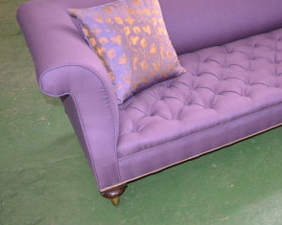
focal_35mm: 49
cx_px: 235
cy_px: 98
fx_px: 409
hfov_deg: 36.4
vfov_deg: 30.8
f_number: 3.8
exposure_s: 1/60
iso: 2200
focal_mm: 20
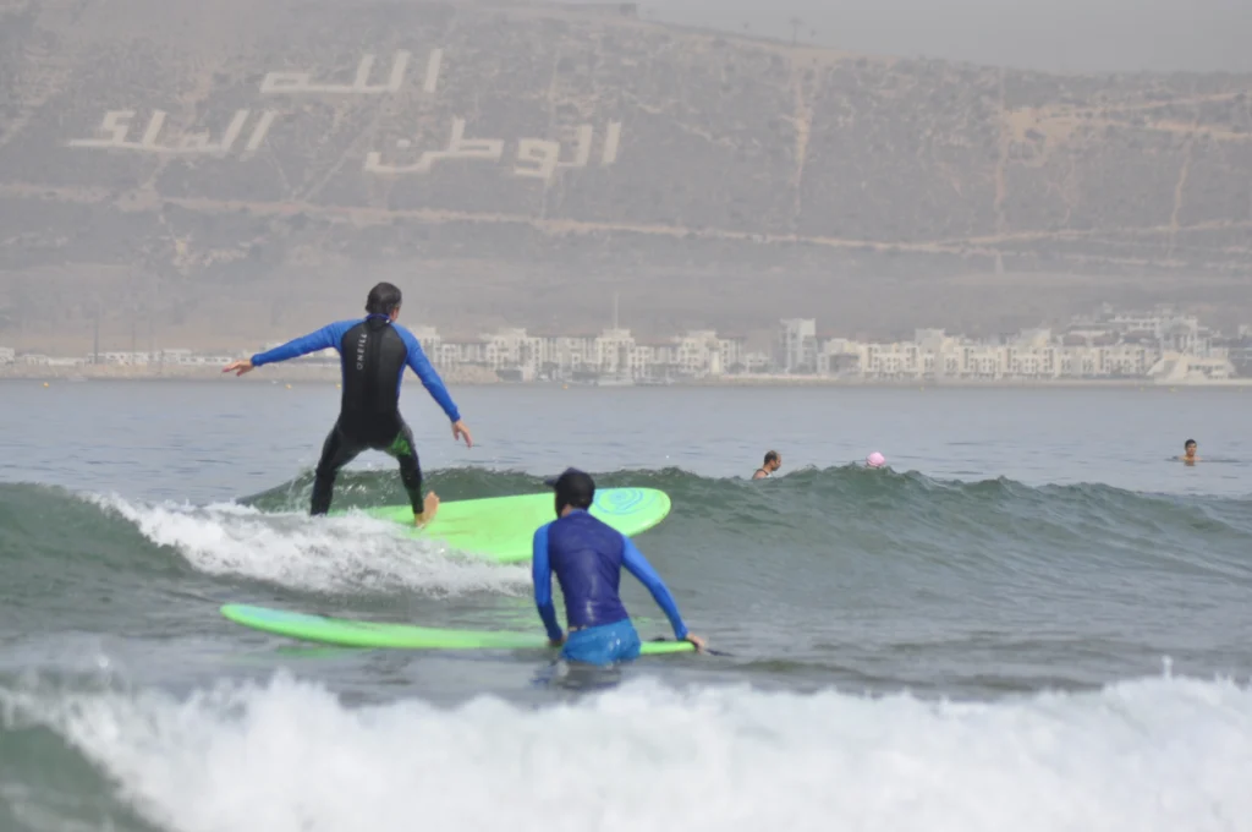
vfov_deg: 5.4
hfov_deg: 8.1
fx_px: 8857
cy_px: 416
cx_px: 626
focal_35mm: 255
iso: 320
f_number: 5.6
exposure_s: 1/2000
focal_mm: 170
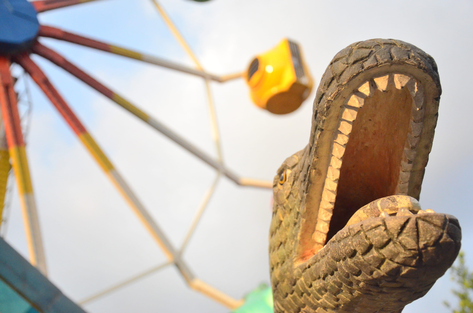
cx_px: 236
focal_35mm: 57
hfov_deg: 35.1
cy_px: 156
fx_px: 747
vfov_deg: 23.7
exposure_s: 1/5000
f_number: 4.5
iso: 3200
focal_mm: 38
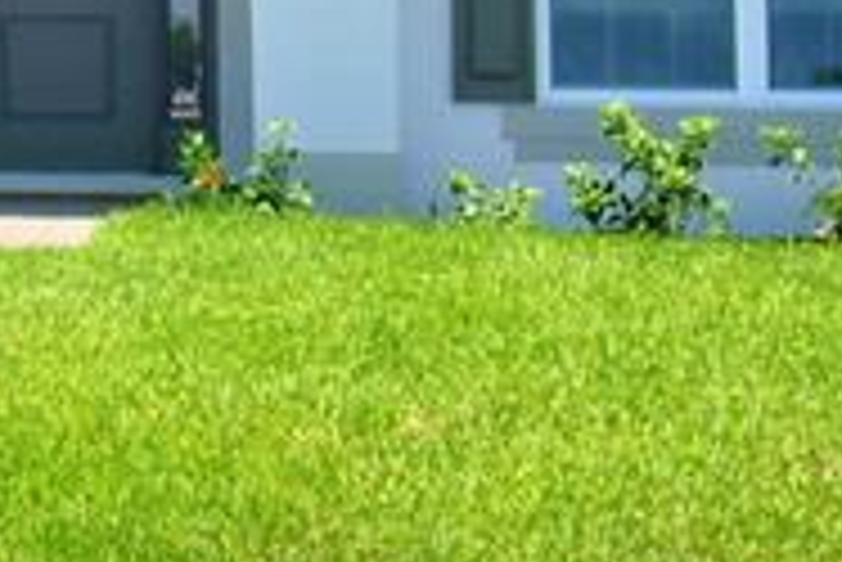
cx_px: -770
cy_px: -220
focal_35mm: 164
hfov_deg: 11.4
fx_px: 3839
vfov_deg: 8.2
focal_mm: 20
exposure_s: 1/1000
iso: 100
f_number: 5.6
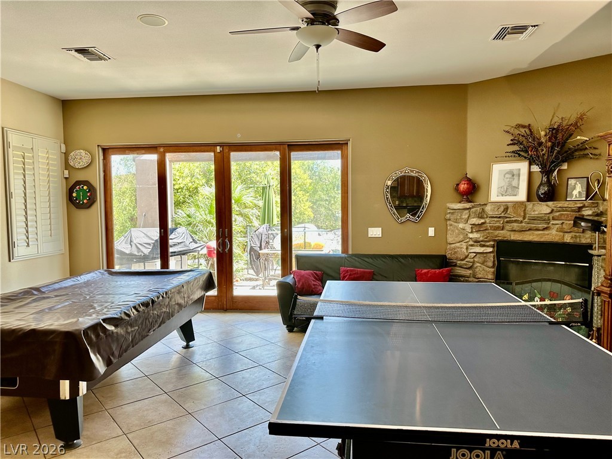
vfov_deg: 56.8
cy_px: 230
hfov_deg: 71.6
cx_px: 306
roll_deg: +0.0
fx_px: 424
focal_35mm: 24
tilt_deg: -3.5
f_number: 1.78
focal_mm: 6.86
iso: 80
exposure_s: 1/120
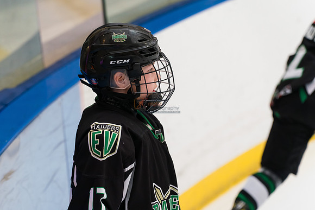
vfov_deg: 7.5
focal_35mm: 183
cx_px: 129
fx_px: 1603
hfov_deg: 11.2
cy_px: 107
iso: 2000
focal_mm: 150
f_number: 4
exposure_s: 1/640
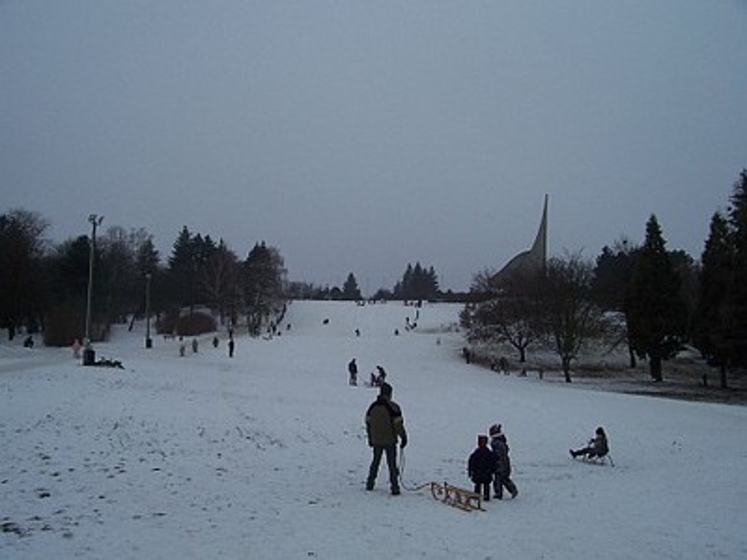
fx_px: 734
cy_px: 280
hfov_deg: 54.0
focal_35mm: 34
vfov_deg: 41.8
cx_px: 374
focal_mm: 5.6
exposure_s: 1/250
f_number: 5.6
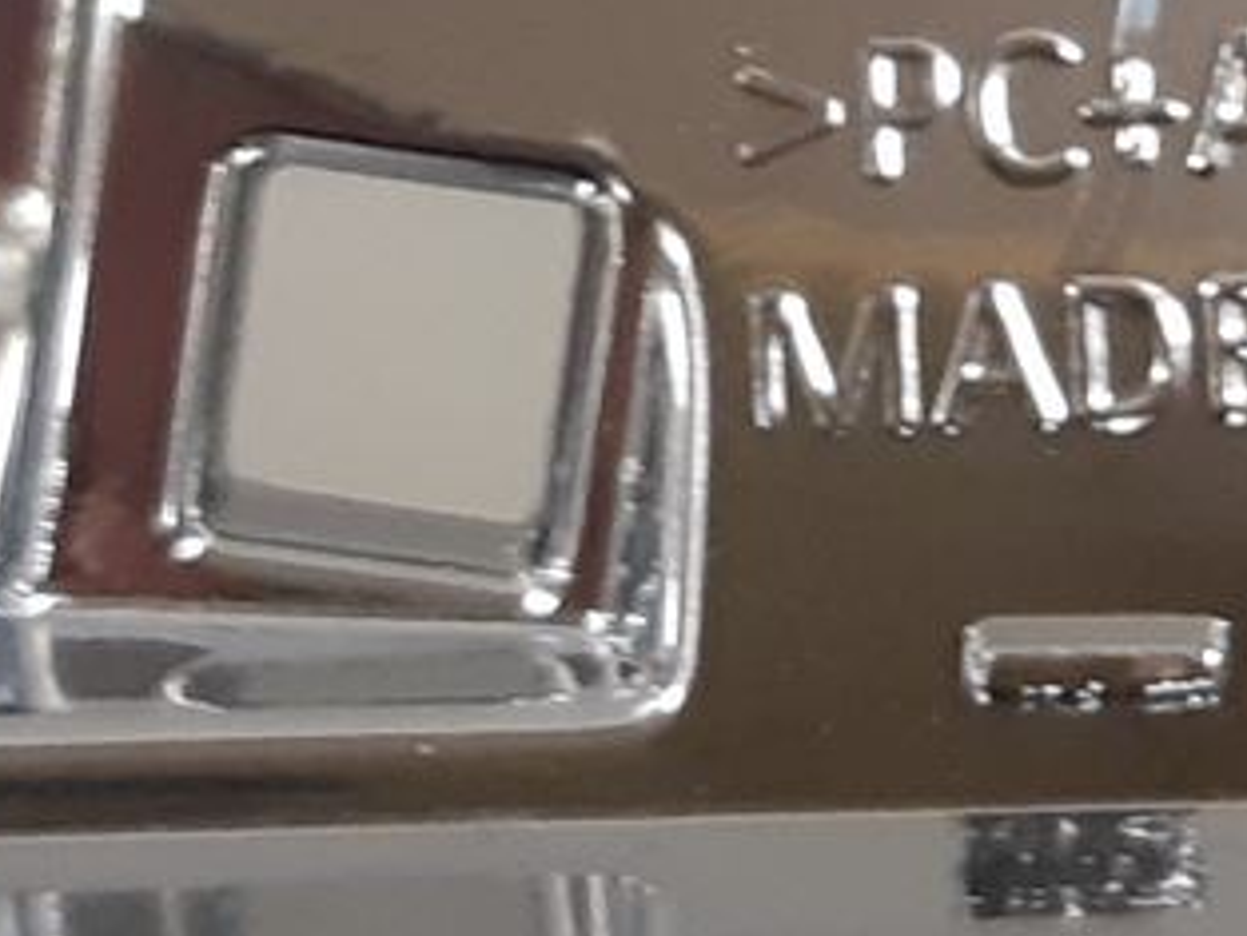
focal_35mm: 170
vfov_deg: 8.6
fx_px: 6126
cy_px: -175
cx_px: 1155
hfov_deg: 11.5
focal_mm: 3.93
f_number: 1.7
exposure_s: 1/50
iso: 200
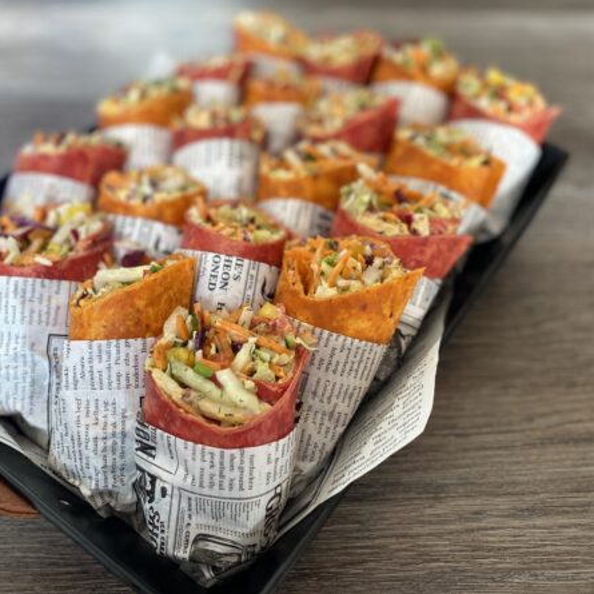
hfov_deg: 52.5
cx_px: 291
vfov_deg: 52.5
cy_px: 295
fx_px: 602
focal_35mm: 31
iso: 100
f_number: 1.8
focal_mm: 4.25
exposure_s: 1/100
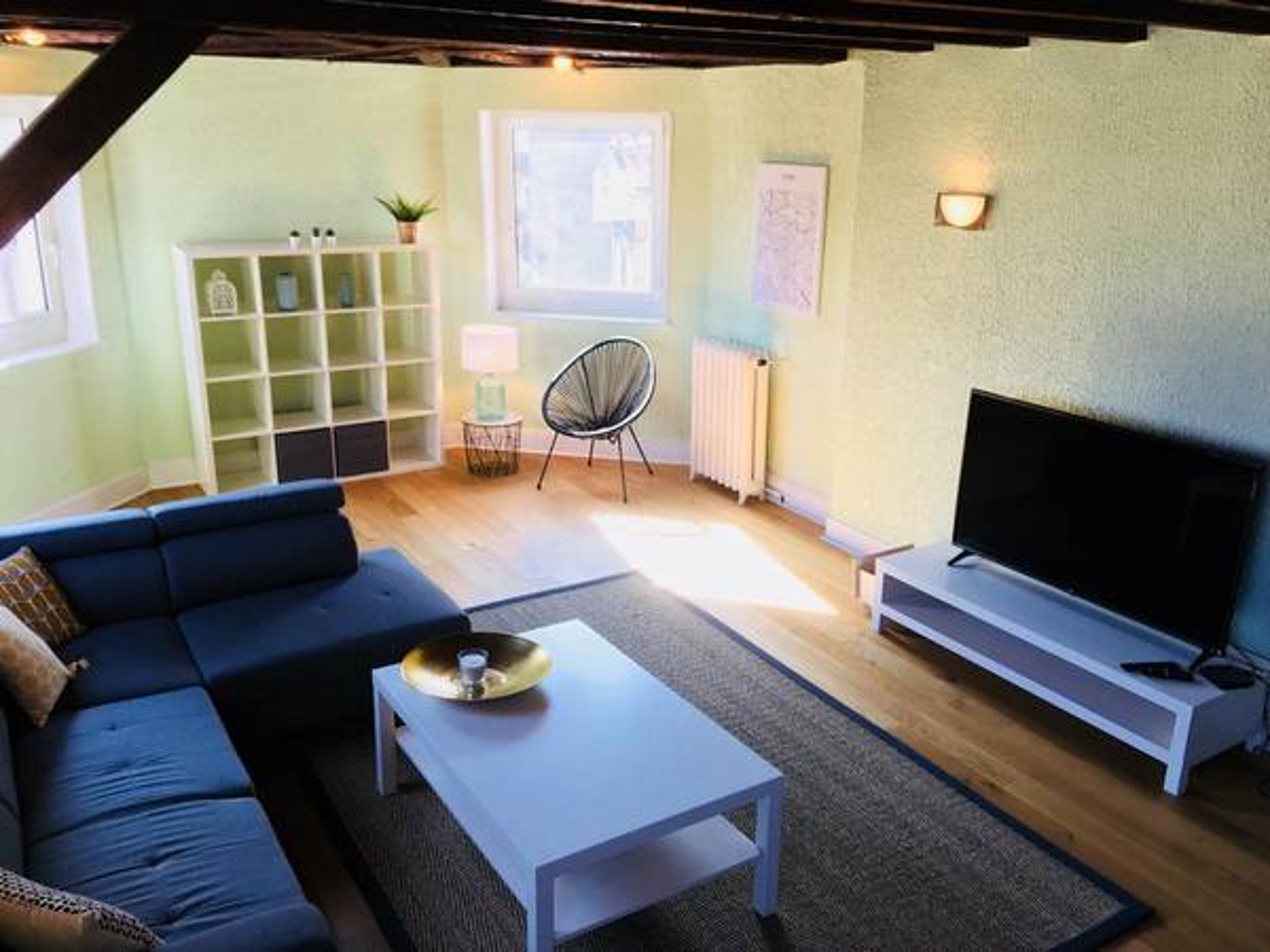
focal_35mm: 29
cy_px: 476
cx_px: 635
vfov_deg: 48.2
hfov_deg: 61.7
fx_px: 1064
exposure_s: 1/50
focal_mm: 4.15
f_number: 2.2
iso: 32
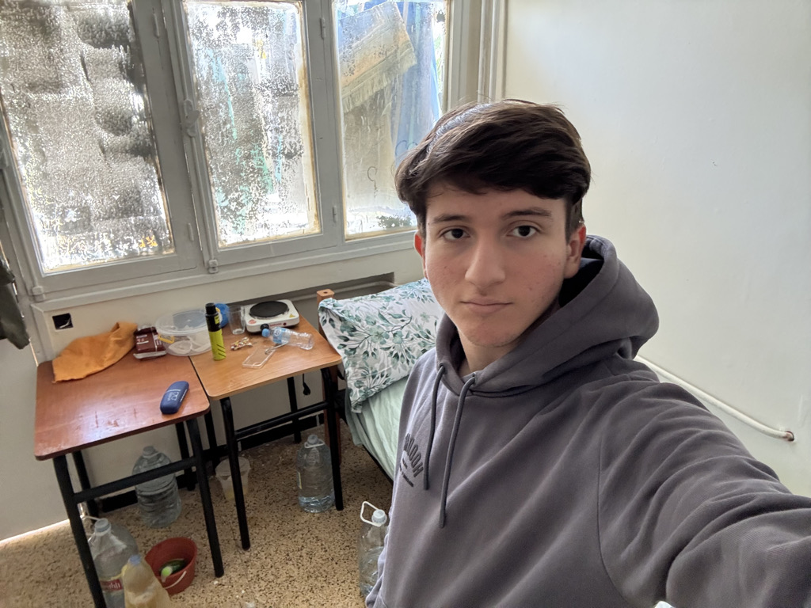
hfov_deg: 73.9
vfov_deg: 58.9
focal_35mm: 23
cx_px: 406
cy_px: 304
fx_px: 539
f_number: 1.9
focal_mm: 2.69
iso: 320
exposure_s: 1/49
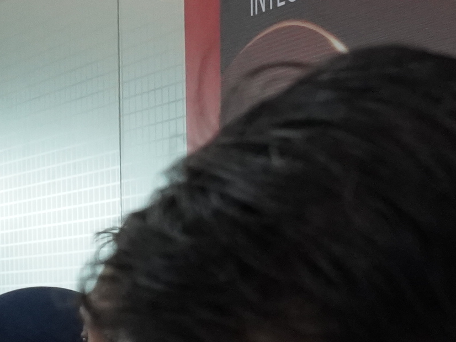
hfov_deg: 12.4
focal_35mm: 147
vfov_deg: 10.0
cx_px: -325
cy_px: 301
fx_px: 1936
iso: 5000
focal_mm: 28
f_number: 6.3
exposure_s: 1/100
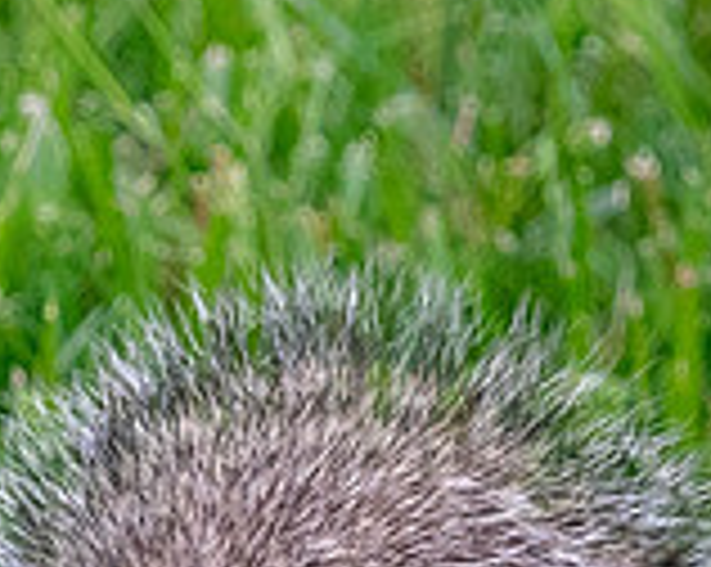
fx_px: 89973
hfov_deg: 0.5
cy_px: 755
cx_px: -277
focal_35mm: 4281
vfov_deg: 0.4
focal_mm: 400
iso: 800
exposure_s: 1/500
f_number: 6.3
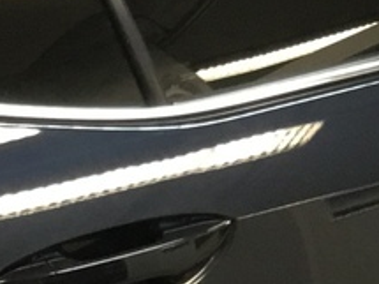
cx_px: 333
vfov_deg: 7.1
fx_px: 2276
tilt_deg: -12.4
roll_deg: +8.6
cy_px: 25
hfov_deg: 9.5
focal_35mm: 208
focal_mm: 3.3
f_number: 2.4
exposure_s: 1/33
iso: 125
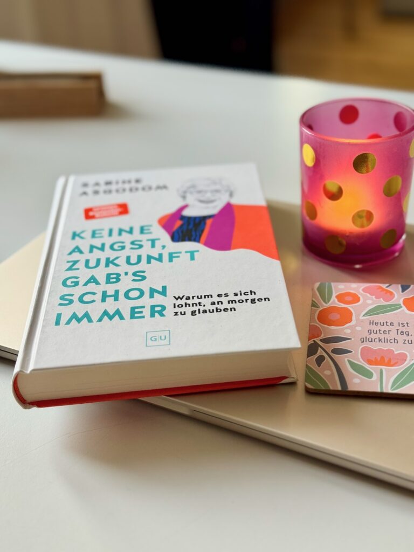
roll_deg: +4.0
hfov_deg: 30.3
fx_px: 765
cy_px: 276
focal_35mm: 48
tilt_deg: -32.1
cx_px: 207
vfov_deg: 39.7
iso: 100
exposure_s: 1/96
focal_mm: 6.76
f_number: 1.78
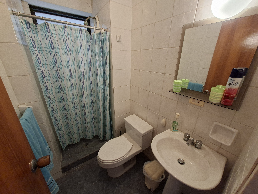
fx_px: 97
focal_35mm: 13
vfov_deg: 89.9
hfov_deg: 106.2
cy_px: 97
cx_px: 129
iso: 125
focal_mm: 1.74
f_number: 2.2
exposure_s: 1/50
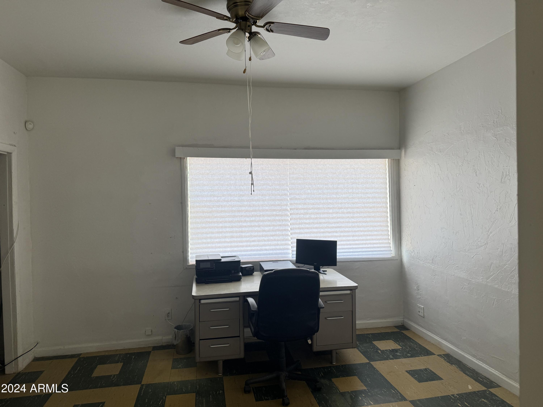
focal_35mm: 24
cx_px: 272
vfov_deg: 56.8
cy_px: 204
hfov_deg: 71.6
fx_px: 376
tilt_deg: -1.6
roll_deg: +0.9
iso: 100
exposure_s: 1/121
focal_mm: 6.76
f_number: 1.78
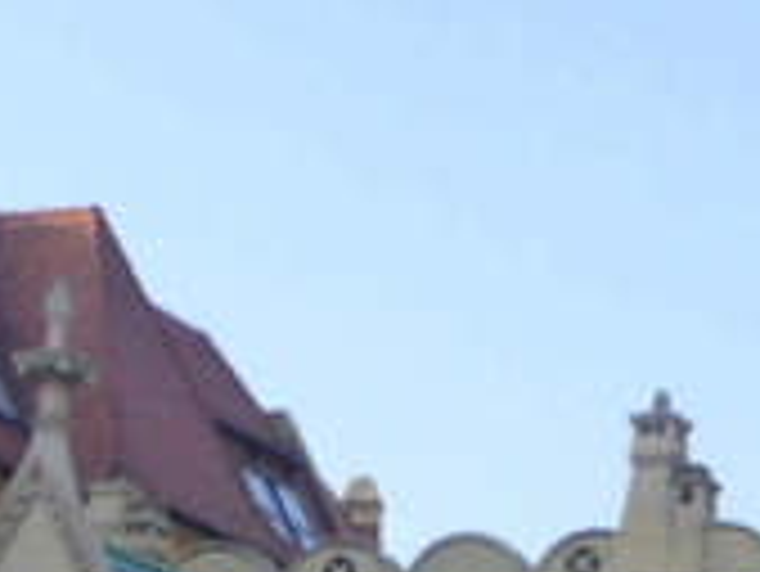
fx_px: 4570
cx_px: 738
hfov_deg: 9.4
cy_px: 707
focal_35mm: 208
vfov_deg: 7.1
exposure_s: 1/250
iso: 160
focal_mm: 9.3
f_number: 4.3
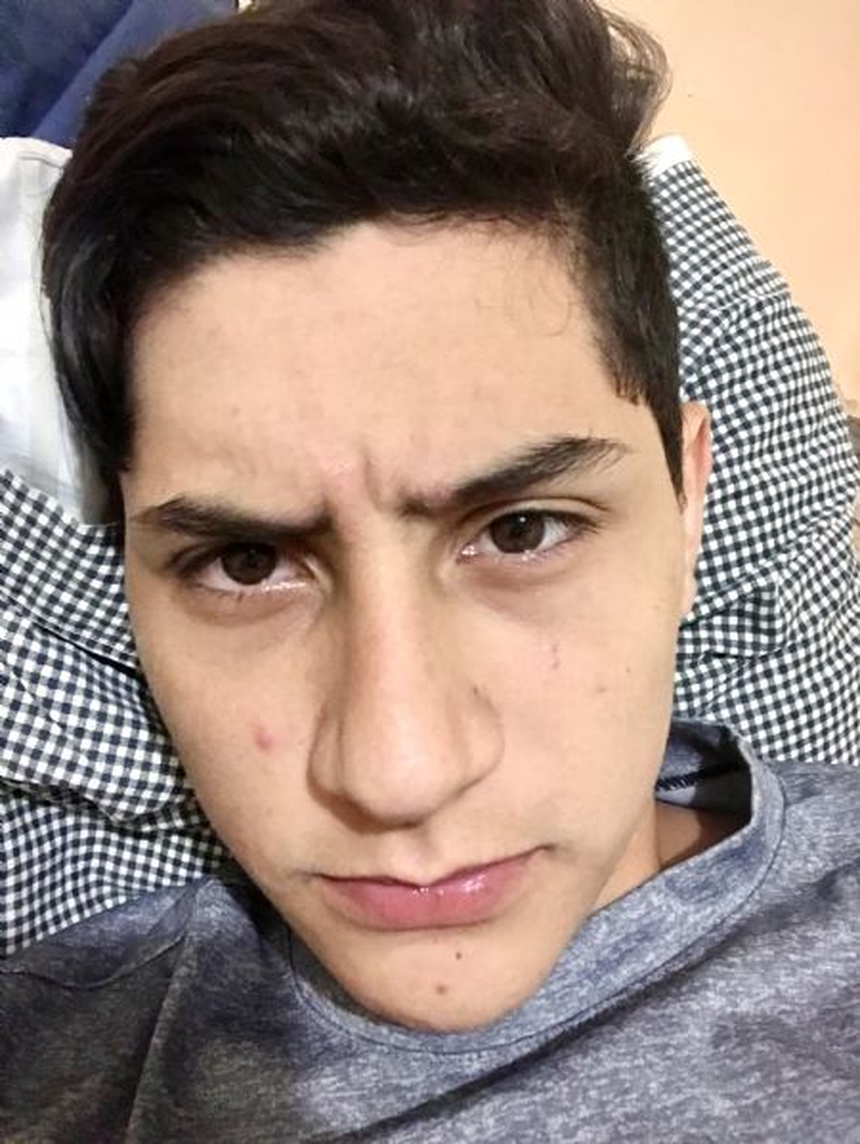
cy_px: 572
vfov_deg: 56.8
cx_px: 430
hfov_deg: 44.2
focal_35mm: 32
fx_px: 1059
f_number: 2.2
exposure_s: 1/15
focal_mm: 2.87
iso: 640
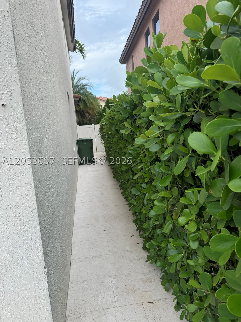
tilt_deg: -9.5
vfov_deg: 71.6
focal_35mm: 24
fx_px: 223
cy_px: 161
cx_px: 120
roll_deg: +5.1
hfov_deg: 56.8
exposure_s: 1/900
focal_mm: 6.76
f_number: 1.78
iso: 80
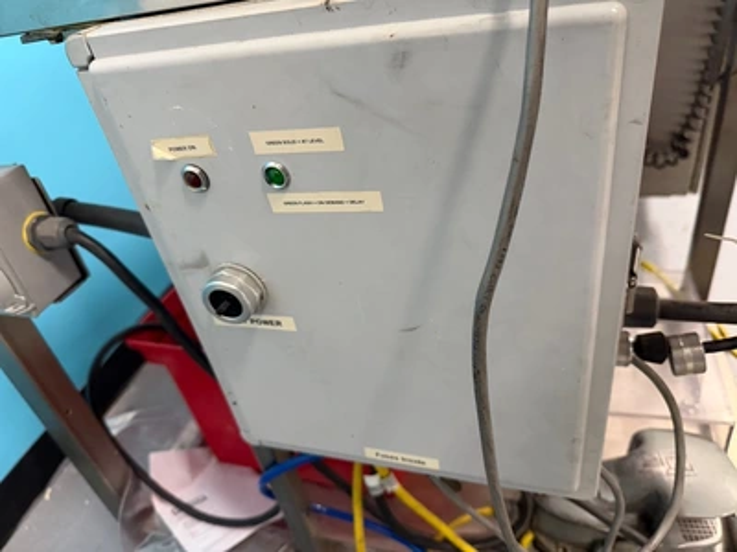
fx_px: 511
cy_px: 276
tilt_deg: -35.8
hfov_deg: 71.6
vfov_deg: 56.8
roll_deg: +11.8
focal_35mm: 24
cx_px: 368
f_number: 1.78
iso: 500
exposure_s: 1/60
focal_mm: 6.76
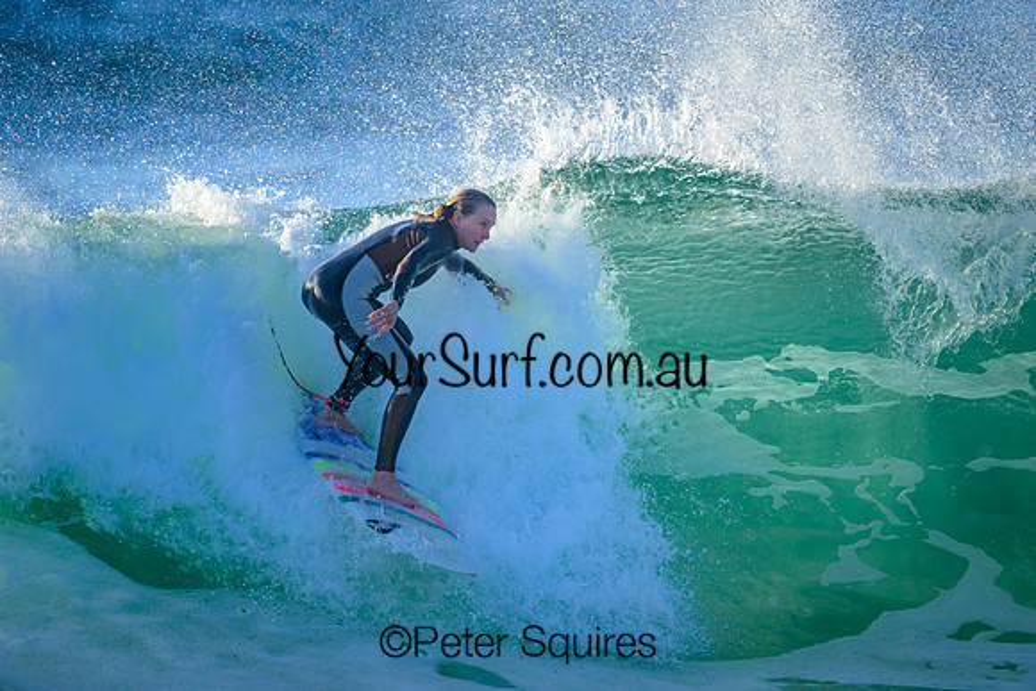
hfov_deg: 2.3
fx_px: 26329
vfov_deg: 1.5
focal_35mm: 915
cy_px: 296
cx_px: 533
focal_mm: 800
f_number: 6.3
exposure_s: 1/2000
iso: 640
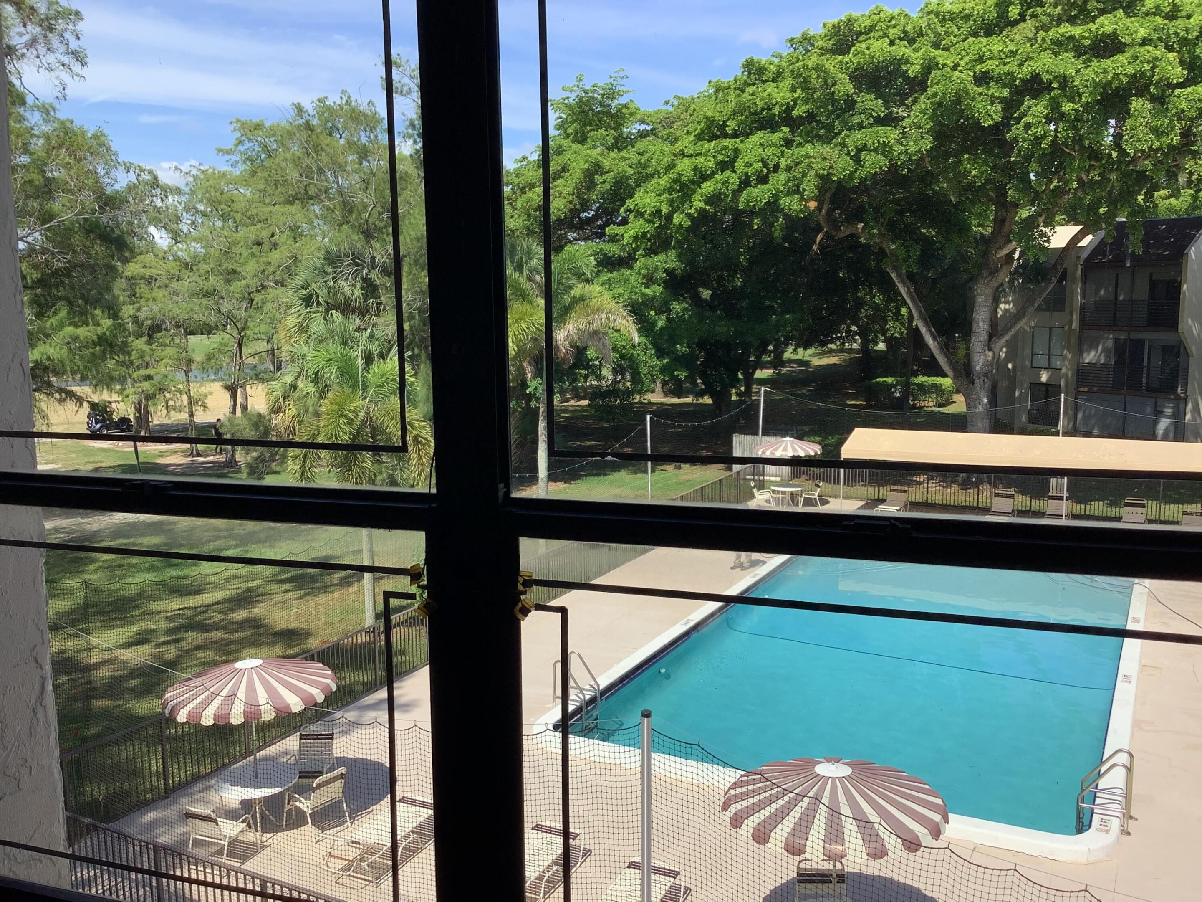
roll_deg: +1.7
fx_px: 1076
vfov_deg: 45.4
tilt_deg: -9.2
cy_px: 451
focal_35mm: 31
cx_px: 601
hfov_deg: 58.4
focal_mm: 3.3
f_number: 2.4
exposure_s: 1/947
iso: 25
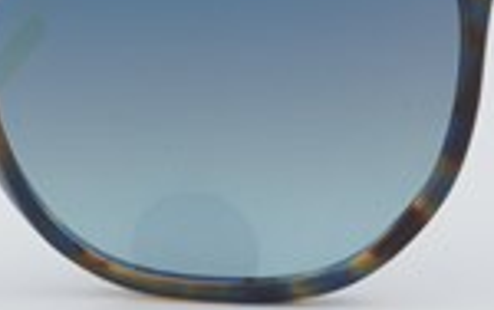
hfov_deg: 9.2
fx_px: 3023
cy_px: 82
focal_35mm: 224
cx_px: -102
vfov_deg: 5.9
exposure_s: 1/4
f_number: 29
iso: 100
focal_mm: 55
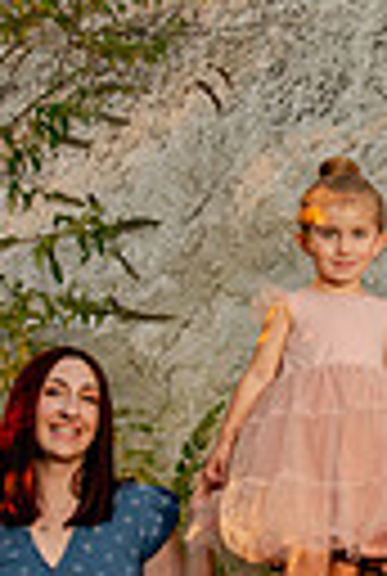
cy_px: 346
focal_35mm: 84
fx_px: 1347
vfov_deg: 24.1
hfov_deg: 16.2
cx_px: 344
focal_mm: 24
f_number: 6.3
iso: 640
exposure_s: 1/125
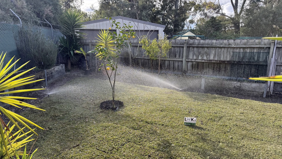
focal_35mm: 27
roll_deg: -0.5
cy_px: 96
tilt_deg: -13.0
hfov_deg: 69.9
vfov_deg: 42.7
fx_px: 202
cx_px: 143
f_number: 1.78
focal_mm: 6.76
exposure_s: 1/1046
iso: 100
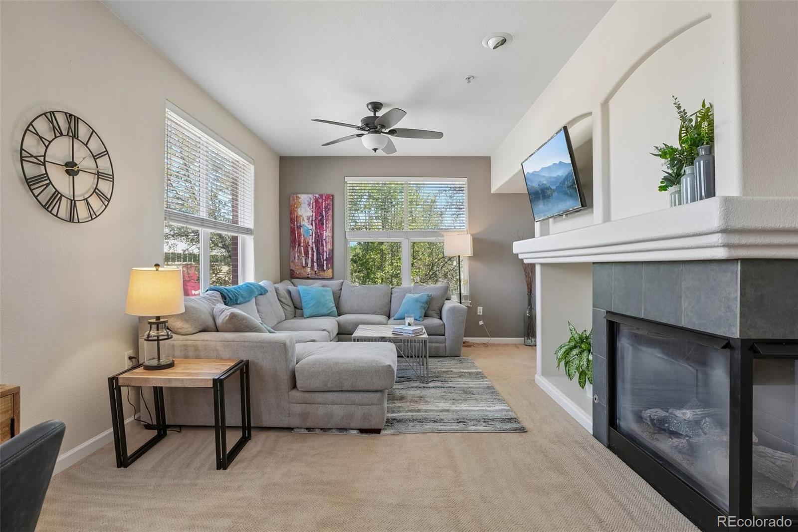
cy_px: 266
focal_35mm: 16
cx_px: 399
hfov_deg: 95.0
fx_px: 366
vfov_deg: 72.0
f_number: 8
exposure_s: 1/30
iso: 200
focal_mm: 11
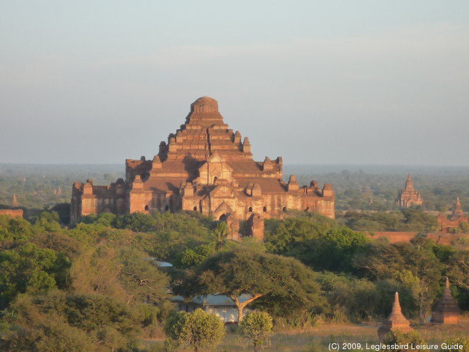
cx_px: 234
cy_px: 176
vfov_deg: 8.8
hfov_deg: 11.8
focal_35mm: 168
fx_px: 2276
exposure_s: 1/125
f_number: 5.7
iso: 160
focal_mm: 20.5
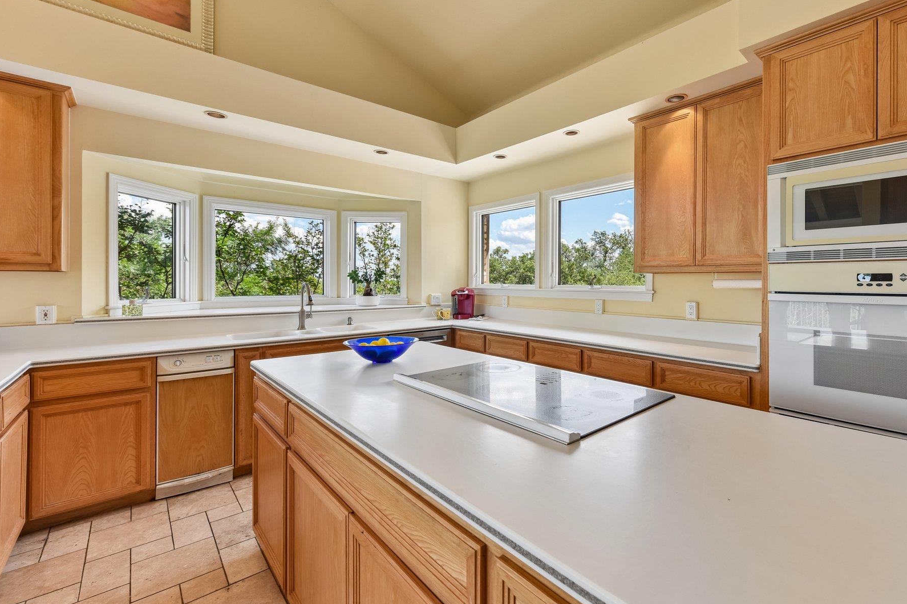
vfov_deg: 73.6
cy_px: 278
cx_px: 512
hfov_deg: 96.2
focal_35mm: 16
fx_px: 403
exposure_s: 1/40
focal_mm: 14
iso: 100
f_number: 8
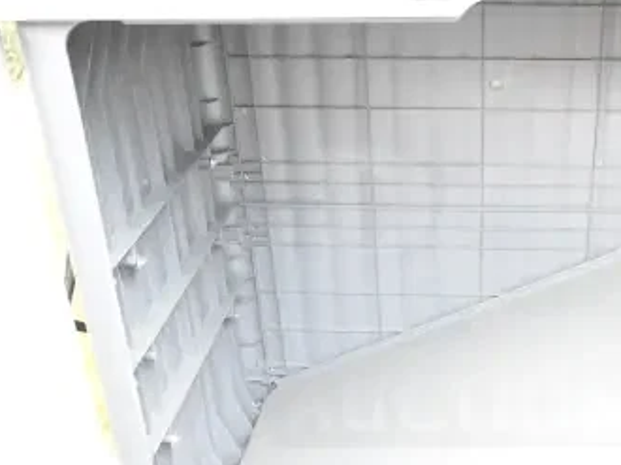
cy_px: 298
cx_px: 480
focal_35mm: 48
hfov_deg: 38.5
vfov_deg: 30.1
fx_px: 860
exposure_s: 1/100
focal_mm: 18
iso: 1600
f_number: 5
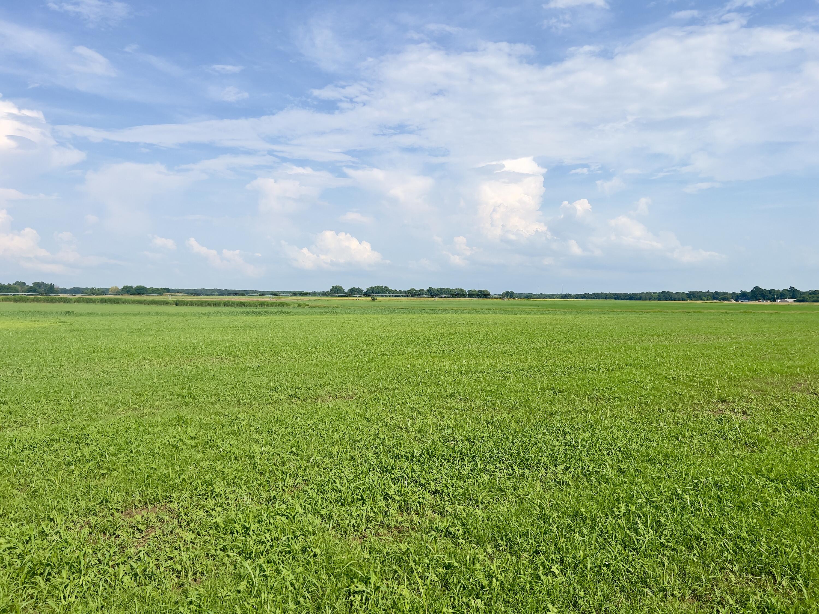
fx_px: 615
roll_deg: -0.2
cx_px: 410
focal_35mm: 26
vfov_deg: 53.1
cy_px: 307
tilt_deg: -1.1
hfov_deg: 67.3
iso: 50
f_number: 1.5
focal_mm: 5.7
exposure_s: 1/5882
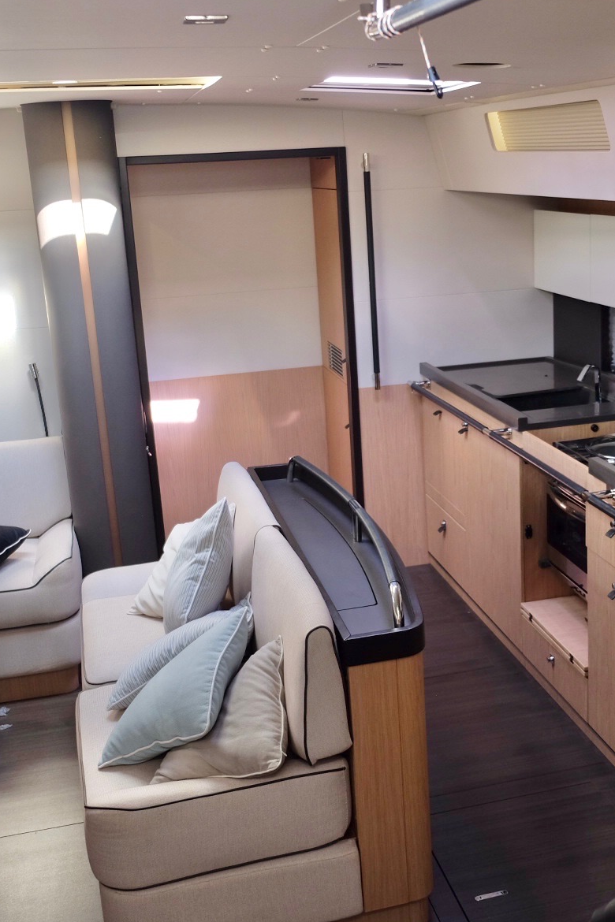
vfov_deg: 47.4
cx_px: 393
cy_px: 463
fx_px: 1051
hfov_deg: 32.4
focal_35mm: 41
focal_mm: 18
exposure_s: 1/60
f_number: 2.8
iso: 400
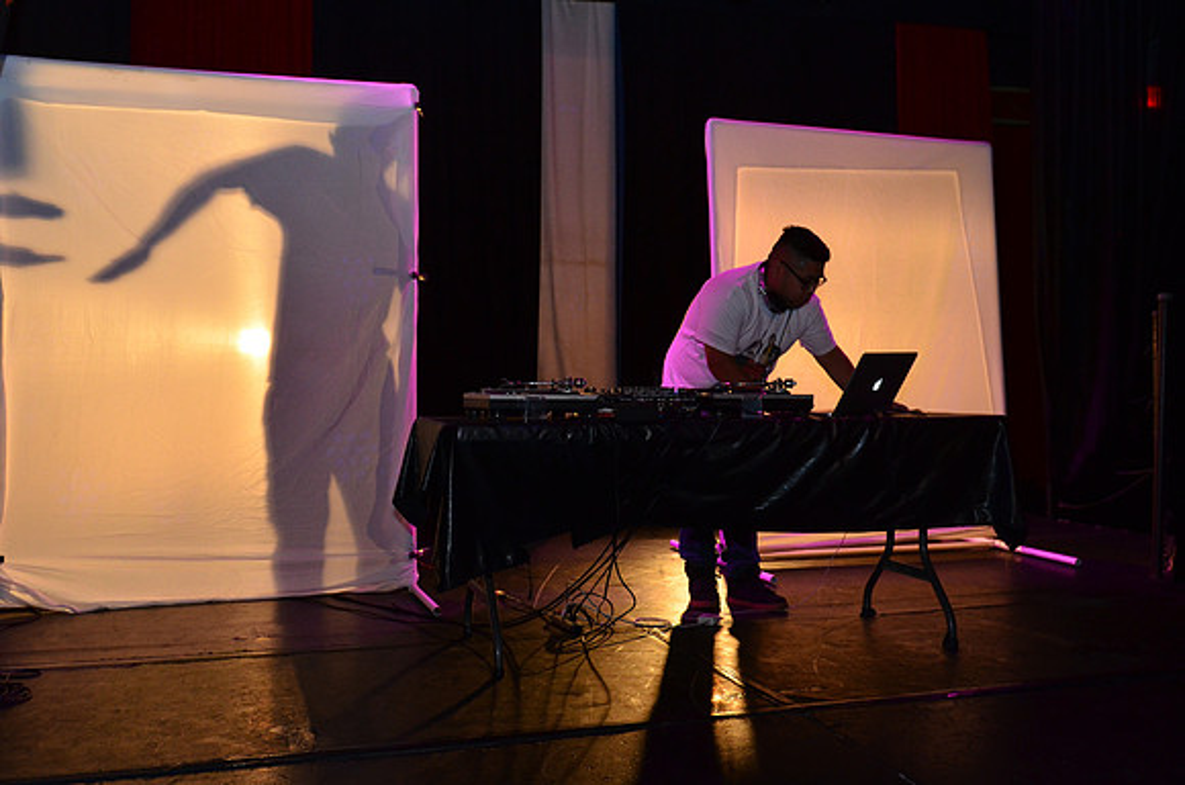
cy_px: 392
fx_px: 1182
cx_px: 592
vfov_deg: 36.7
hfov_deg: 53.2
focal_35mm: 36
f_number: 3.5
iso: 1250
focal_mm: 24
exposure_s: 1/160
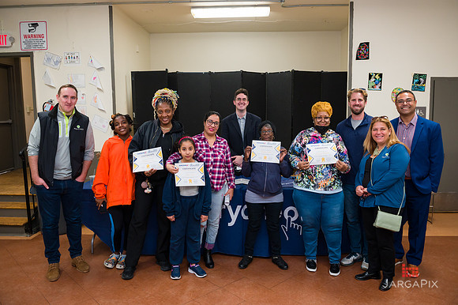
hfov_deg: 65.5
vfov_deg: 46.4
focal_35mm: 28
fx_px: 356
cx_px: 229
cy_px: 152
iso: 1600
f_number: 5
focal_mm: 28
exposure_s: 1/200
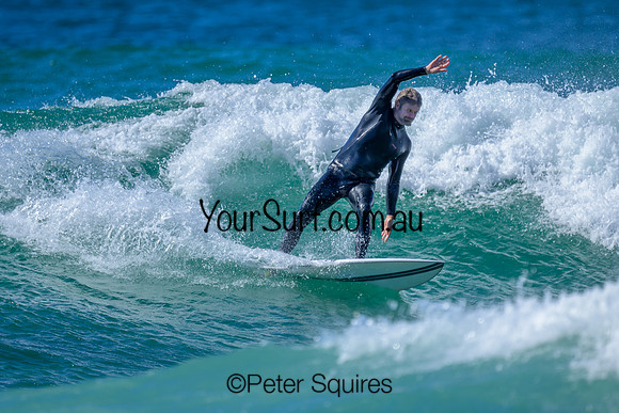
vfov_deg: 1.4
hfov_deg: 2.2
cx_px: 248
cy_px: 180
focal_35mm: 959
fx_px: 16489
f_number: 6.3
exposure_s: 1/2000
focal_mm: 800
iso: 250
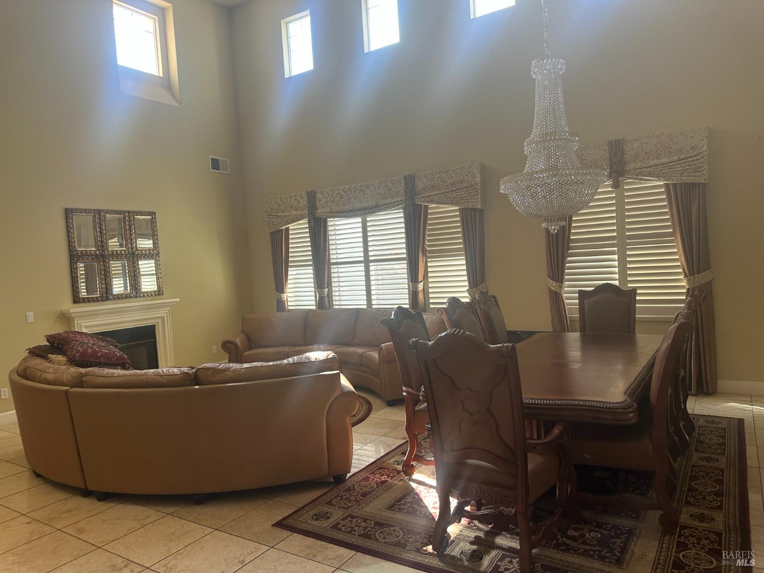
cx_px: 382
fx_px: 530
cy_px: 286
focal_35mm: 24
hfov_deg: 71.6
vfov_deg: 56.8
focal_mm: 6.86
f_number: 1.78
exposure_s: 1/120
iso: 125
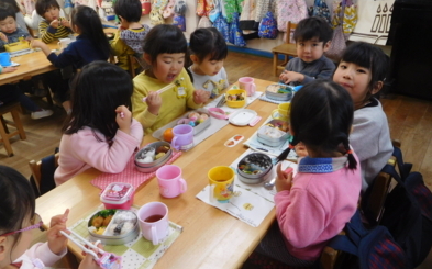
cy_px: 119
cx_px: 214
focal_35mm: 27
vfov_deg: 45.9
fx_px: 318
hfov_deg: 68.4
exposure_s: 1/30
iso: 220
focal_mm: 4.5
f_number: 3.4
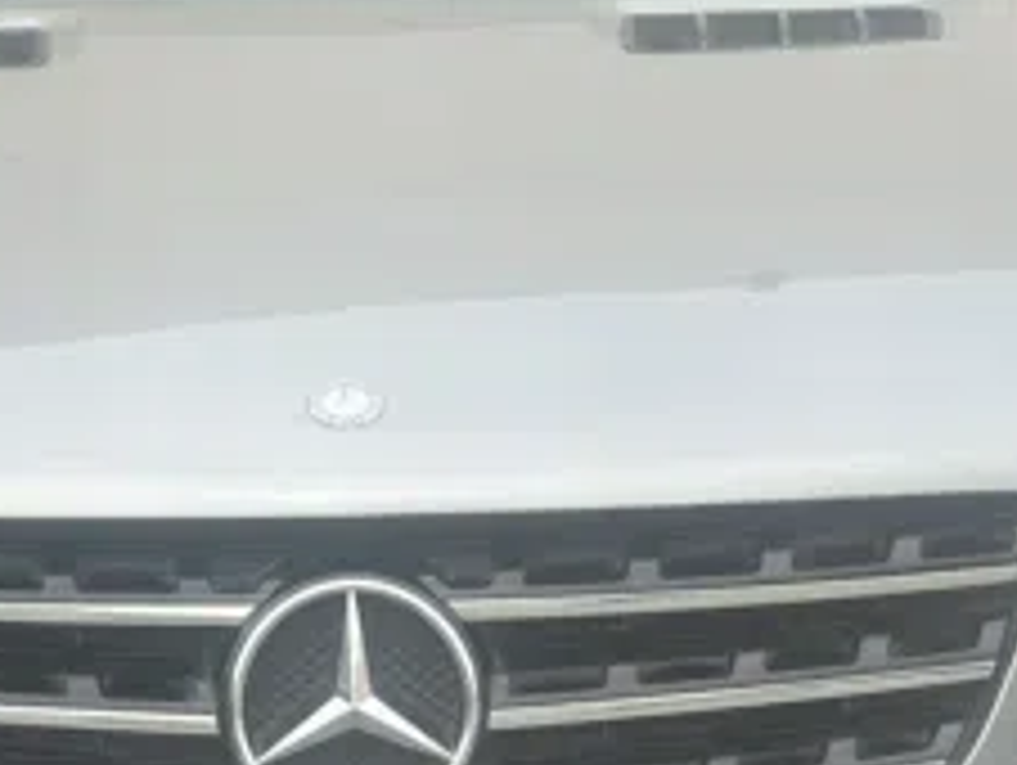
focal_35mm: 99
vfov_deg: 14.9
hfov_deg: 19.7
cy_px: 594
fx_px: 2912
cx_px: 310
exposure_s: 1/1715
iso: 64
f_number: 1.78
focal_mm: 6.76
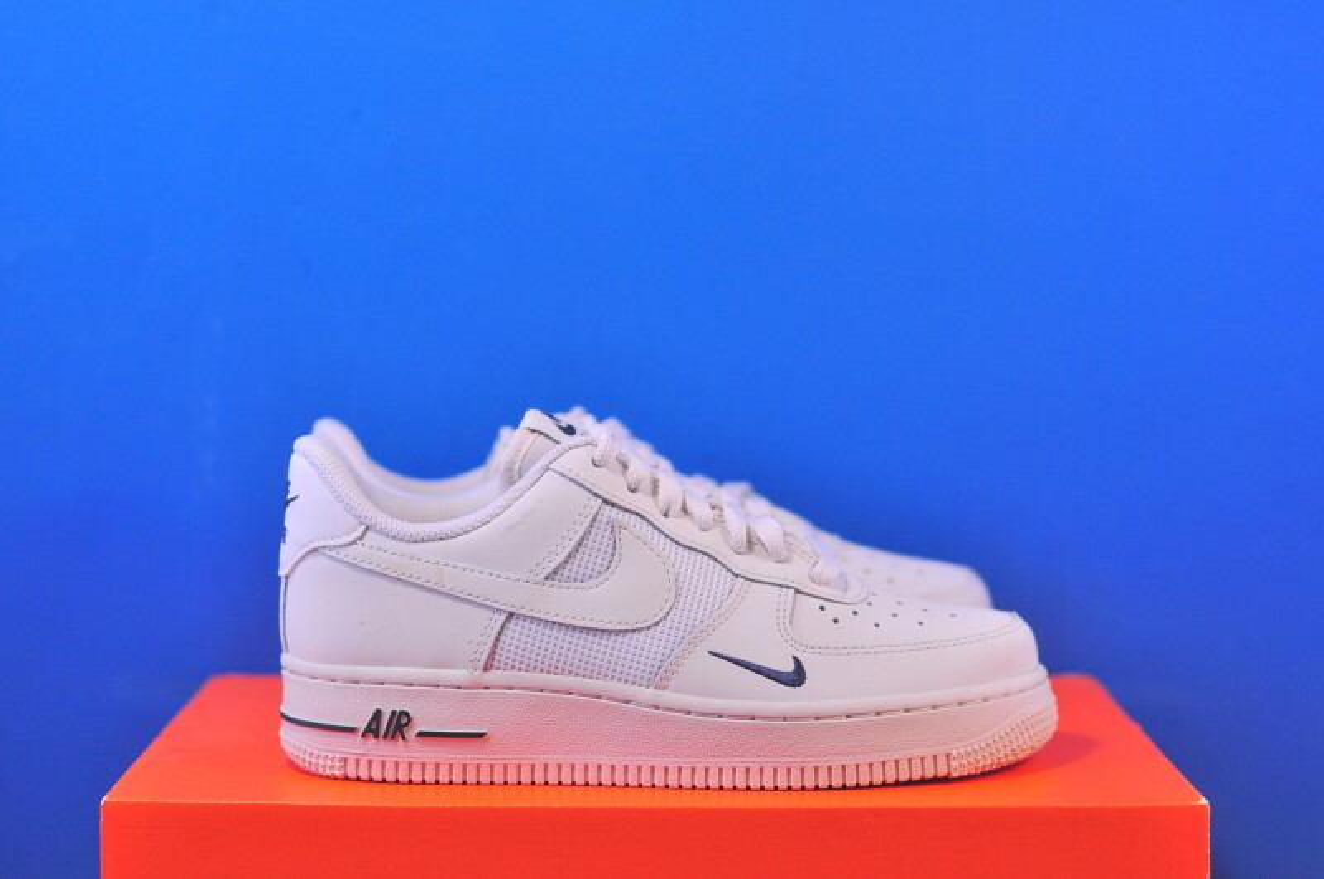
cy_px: 440
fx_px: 2754
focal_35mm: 75
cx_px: 662
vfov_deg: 18.1
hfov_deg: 27.0
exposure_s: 1/320
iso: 250
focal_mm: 50
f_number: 2.5
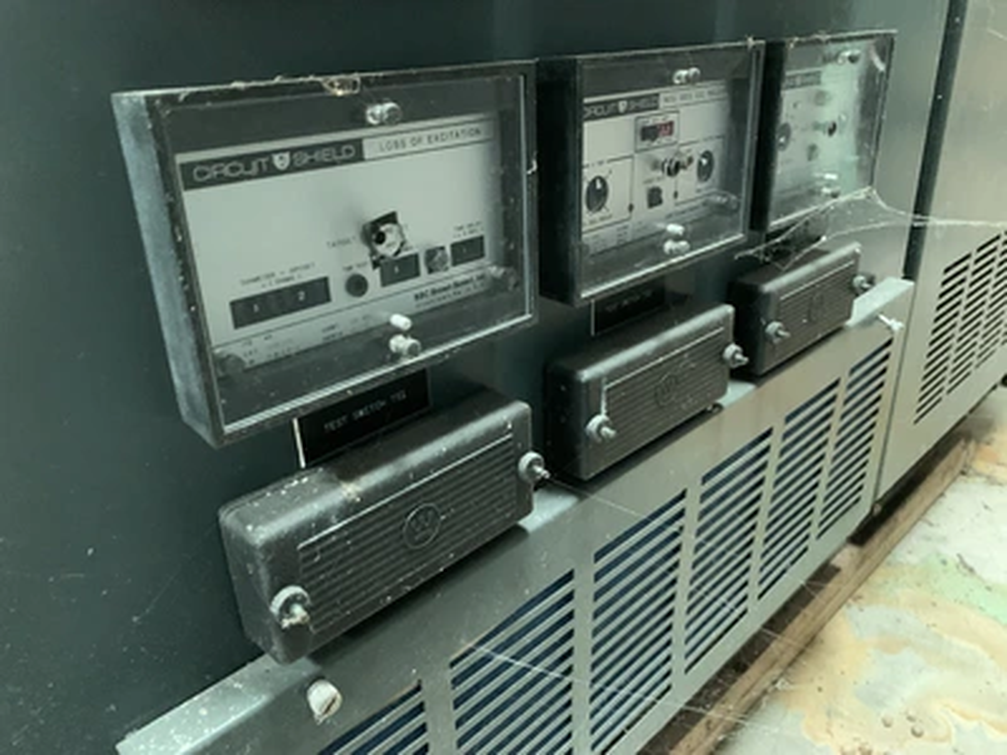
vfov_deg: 53.1
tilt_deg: -22.3
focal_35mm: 26
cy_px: 378
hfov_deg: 67.3
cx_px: 504
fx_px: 756
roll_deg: +1.5
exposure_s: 1/27
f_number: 1.8
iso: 800
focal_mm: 4.25
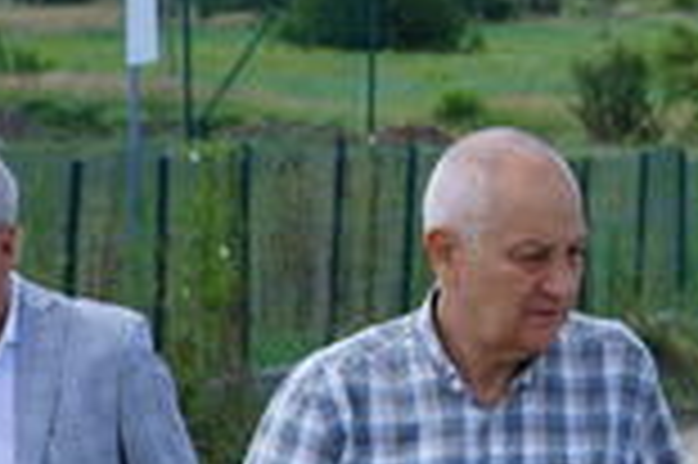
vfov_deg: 4.4
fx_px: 5985
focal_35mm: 309
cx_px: 1486
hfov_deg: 6.4
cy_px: 318
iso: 100
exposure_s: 1/400
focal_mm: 40
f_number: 5
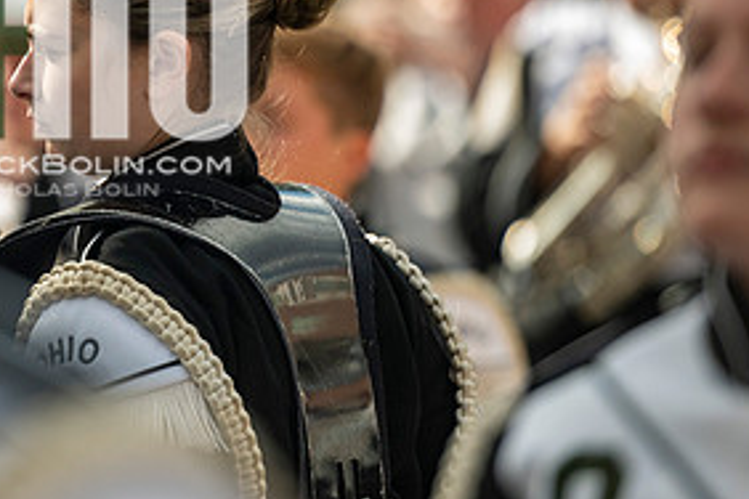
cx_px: 48
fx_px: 8550
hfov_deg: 5.0
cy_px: 69
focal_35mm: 411
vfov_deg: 3.3
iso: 1000
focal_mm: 200
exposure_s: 1/8000
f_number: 2.8
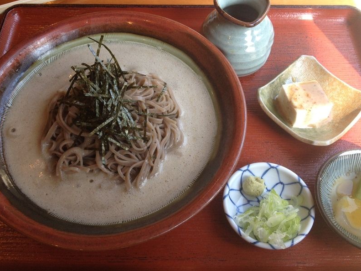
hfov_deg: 51.4
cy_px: 136
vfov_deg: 39.7
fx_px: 375
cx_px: 178
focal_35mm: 36
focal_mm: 4.28
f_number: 2.4
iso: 80
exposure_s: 1/120
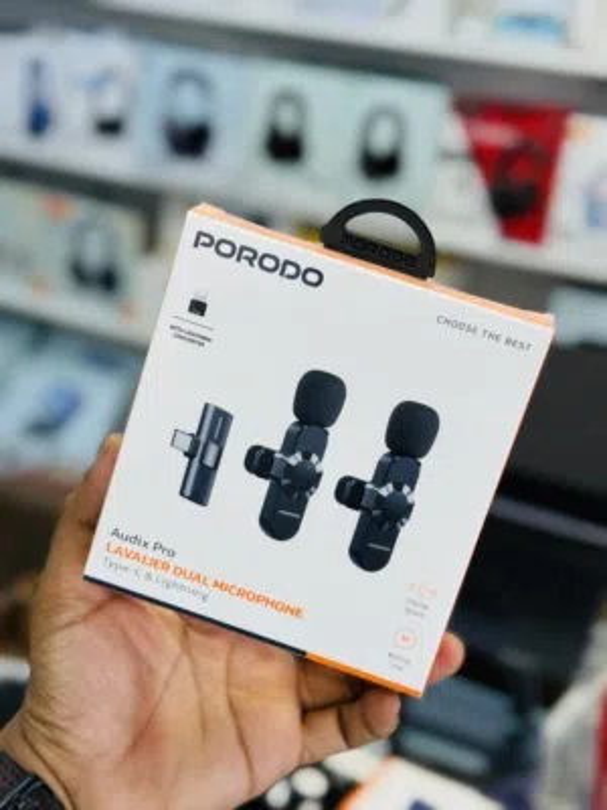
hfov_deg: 30.3
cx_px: 304
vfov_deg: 39.7
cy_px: 405
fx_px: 1122
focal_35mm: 48
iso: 64
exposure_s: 1/218
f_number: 1.78
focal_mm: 6.76
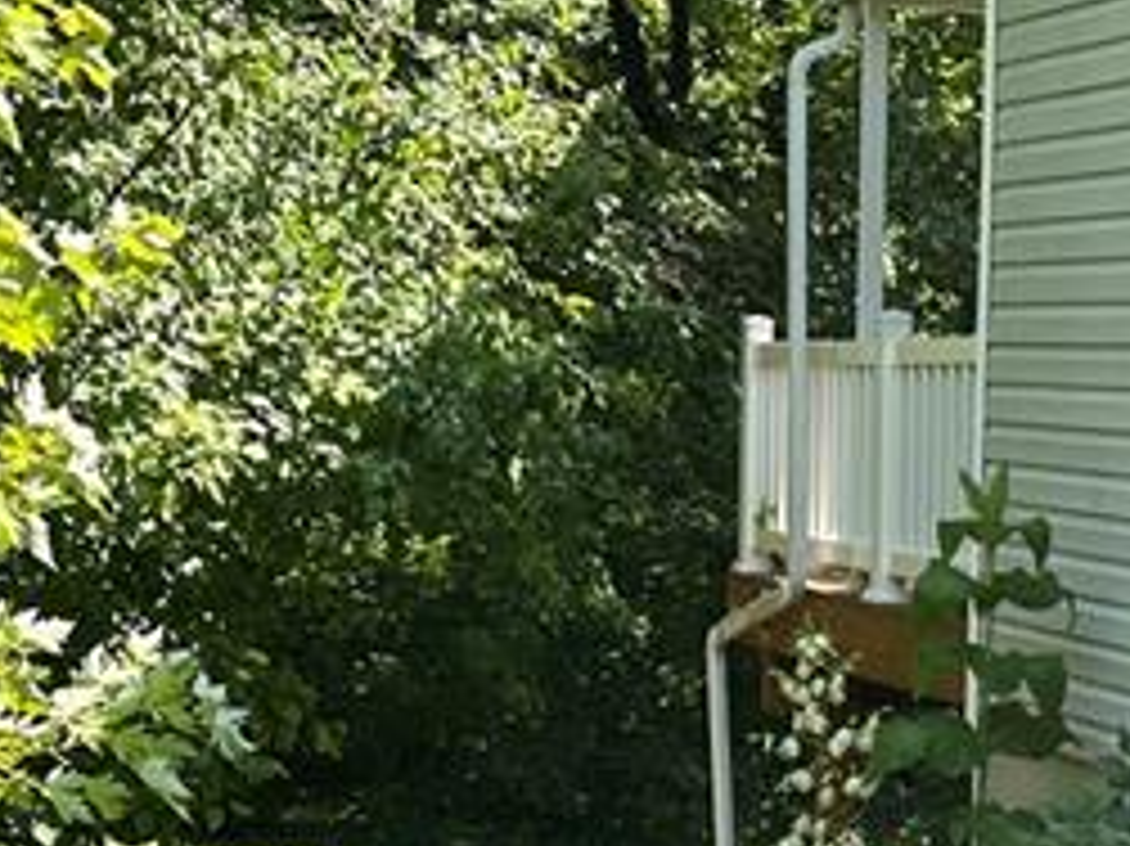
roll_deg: -1.5
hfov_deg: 19.8
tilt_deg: -6.6
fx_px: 3198
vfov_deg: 14.9
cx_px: 918
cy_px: 747
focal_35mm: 98
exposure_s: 1/857
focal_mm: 6.86
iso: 80
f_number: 1.78
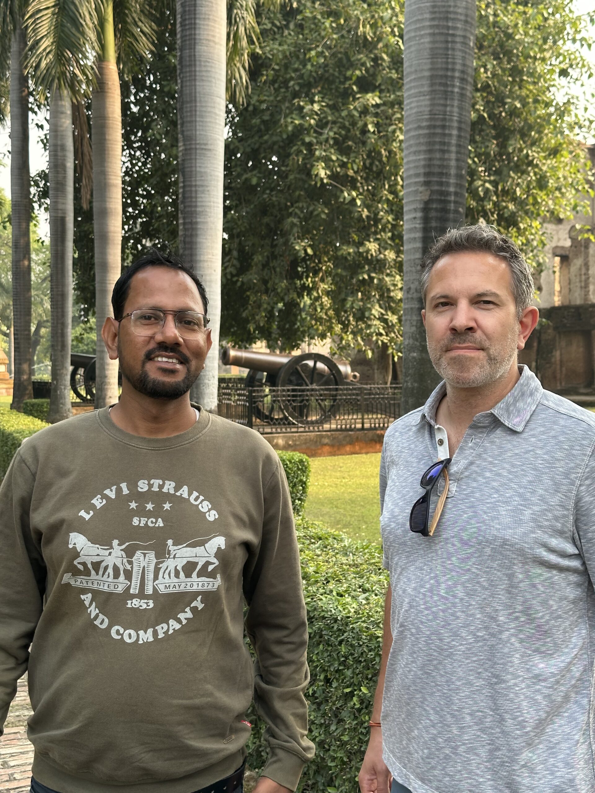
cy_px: 396
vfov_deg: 39.7
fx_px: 1100
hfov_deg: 30.3
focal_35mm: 48
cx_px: 298
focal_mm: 6.86
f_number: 1.78
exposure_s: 1/256
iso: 64
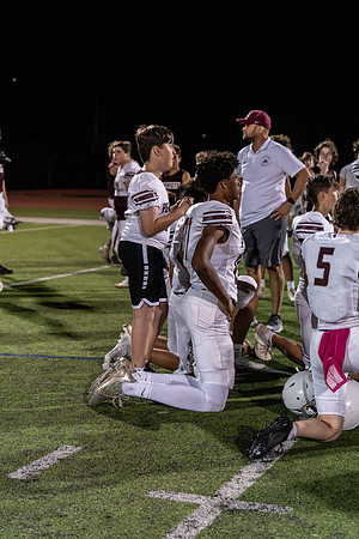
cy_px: 270
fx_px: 1047
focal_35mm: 70
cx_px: 180
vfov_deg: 28.8
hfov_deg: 19.5
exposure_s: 1/320
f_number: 3.5
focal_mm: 70
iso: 2500
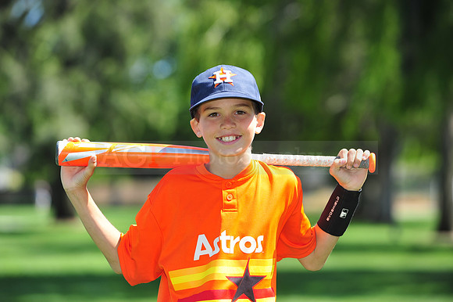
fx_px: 2075
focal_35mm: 165
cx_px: 226
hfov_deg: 12.5
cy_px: 151
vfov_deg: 8.3
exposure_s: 1/800
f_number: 4.5
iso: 200
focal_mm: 165
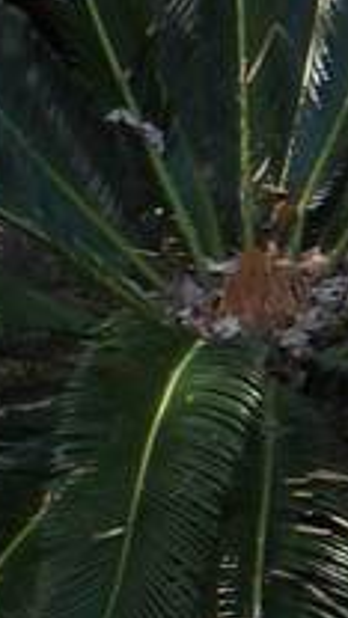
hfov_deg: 6.7
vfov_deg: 13.4
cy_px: -223
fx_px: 2526
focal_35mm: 154
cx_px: 1240
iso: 100
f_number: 4.1
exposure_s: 1/82
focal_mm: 4.2
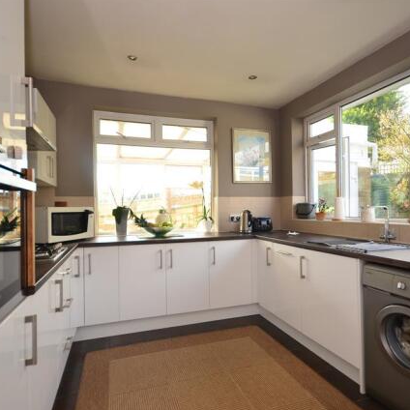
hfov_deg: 70.5
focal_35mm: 22
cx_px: 211
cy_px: 205
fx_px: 290
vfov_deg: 70.5
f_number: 5
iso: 200
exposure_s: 1/80
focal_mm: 11
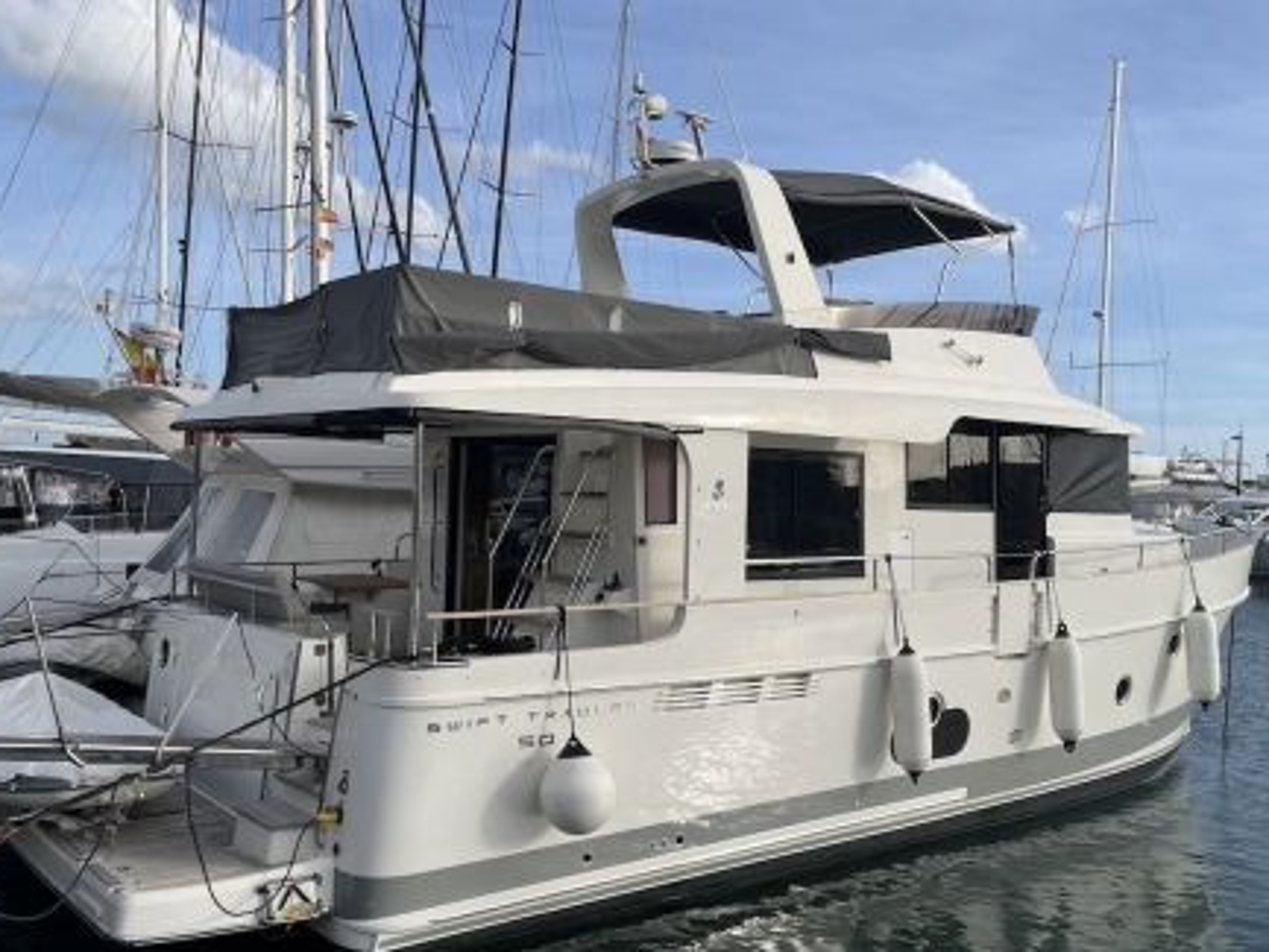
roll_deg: -2.9
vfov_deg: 43.0
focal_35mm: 33
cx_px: 624
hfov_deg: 55.3
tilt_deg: -0.2
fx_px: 1210
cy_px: 464
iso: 50
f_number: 1.6
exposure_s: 1/3745
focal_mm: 5.1
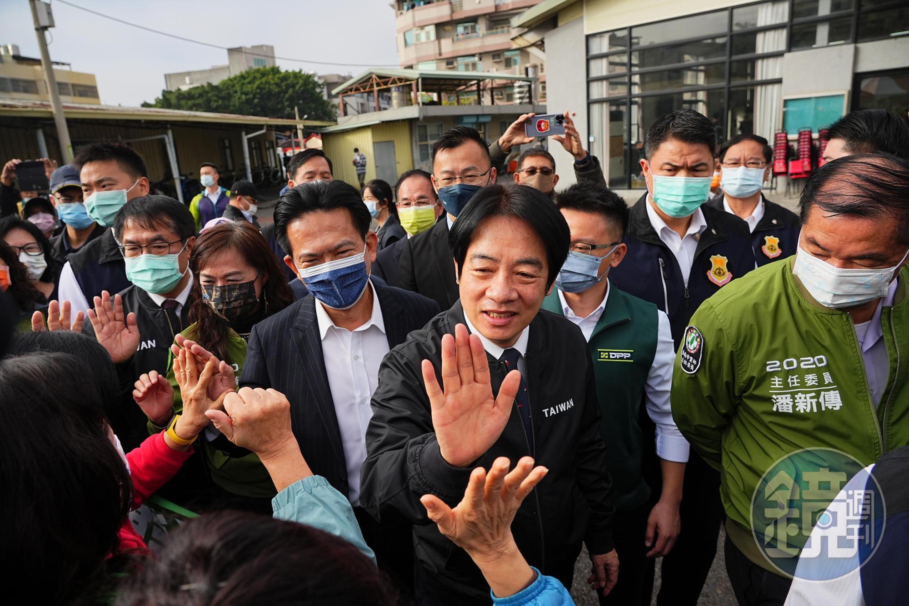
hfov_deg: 73.7
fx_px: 606
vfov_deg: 53.1
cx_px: 454
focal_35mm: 24
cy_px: 303
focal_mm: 24
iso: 400
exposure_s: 1/2500
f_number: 5.6
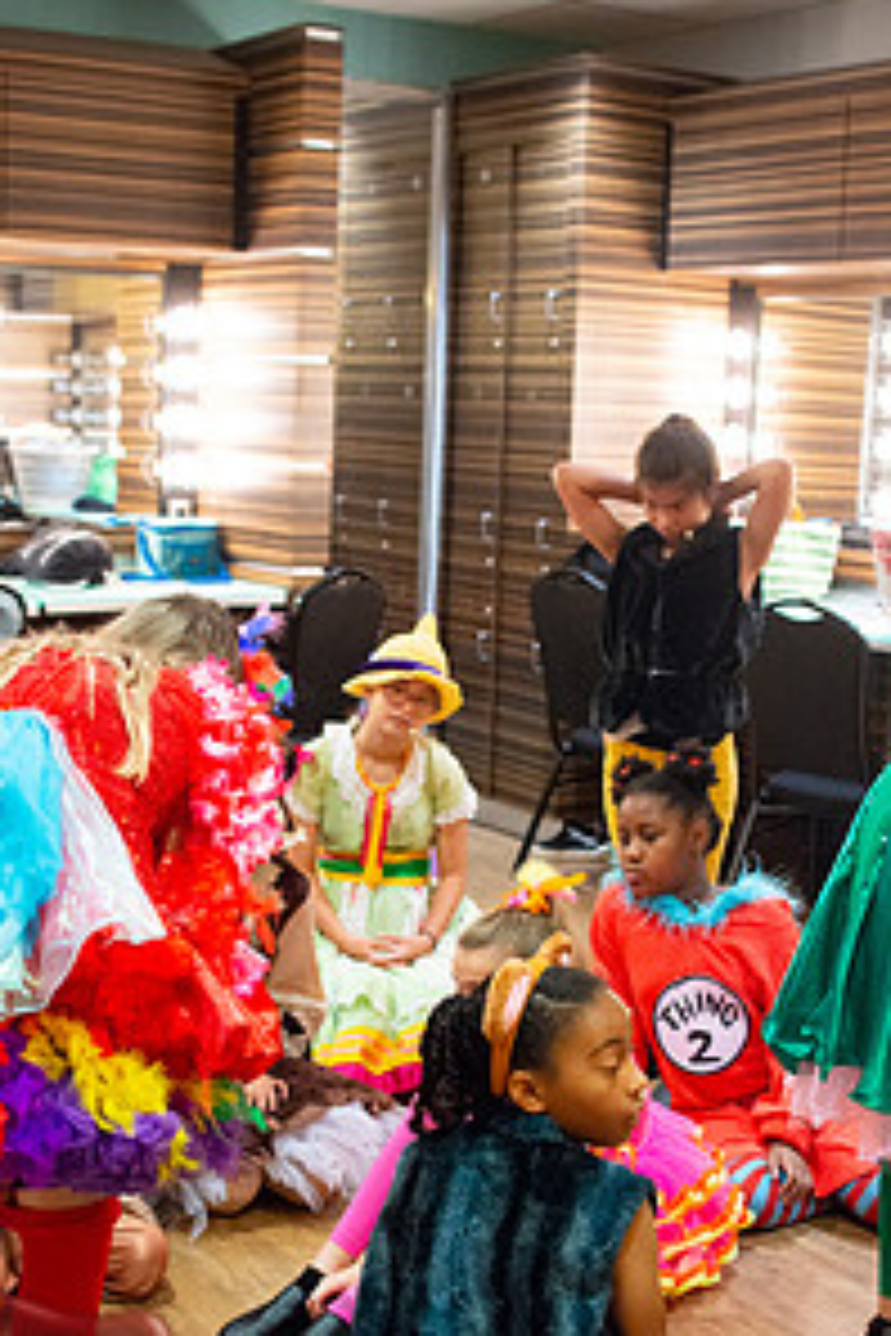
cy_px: 810
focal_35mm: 53
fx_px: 1967
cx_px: 459
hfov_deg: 25.5
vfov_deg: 37.4
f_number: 2.8
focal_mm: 35
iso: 6400
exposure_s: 1/320
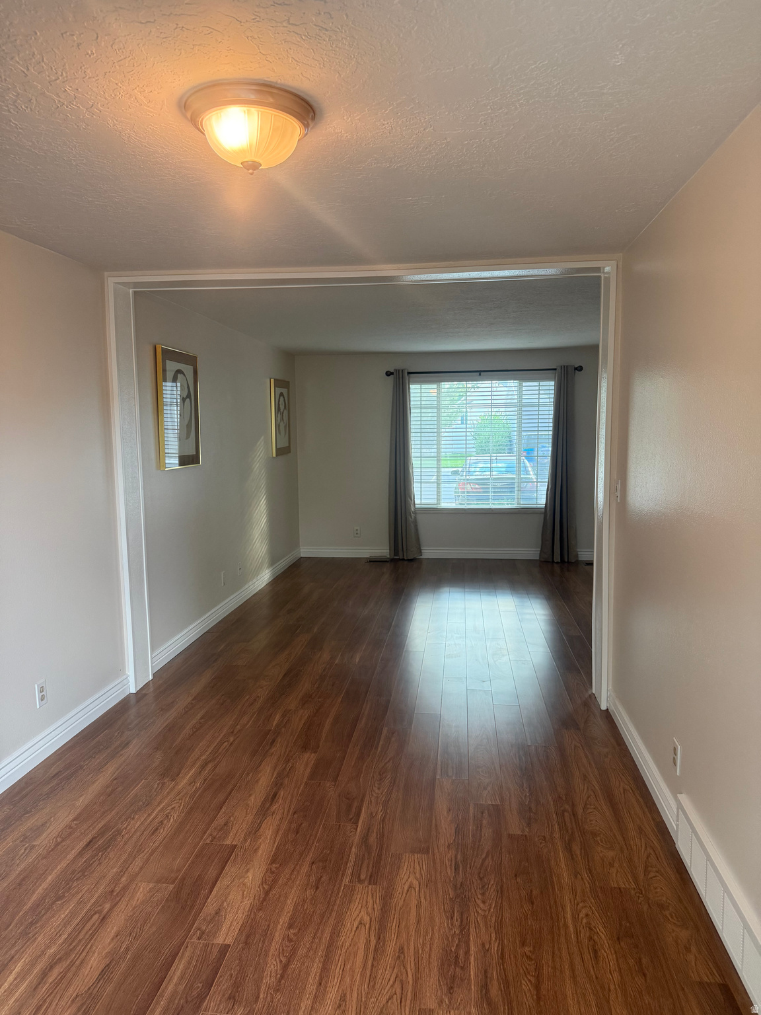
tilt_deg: -6.2
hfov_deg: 56.8
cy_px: 508
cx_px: 380
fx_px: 703
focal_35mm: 24
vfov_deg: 71.6
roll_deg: +0.4
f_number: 1.78
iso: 250
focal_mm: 6.76
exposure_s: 1/60
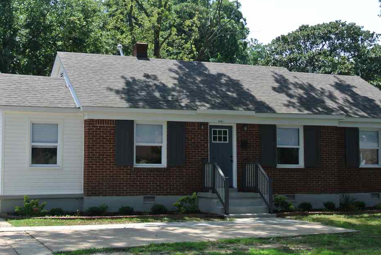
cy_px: 114
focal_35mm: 61
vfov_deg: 22.3
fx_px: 646
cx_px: 169
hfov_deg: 32.8
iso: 100
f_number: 4.5
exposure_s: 1/400
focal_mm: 16.3
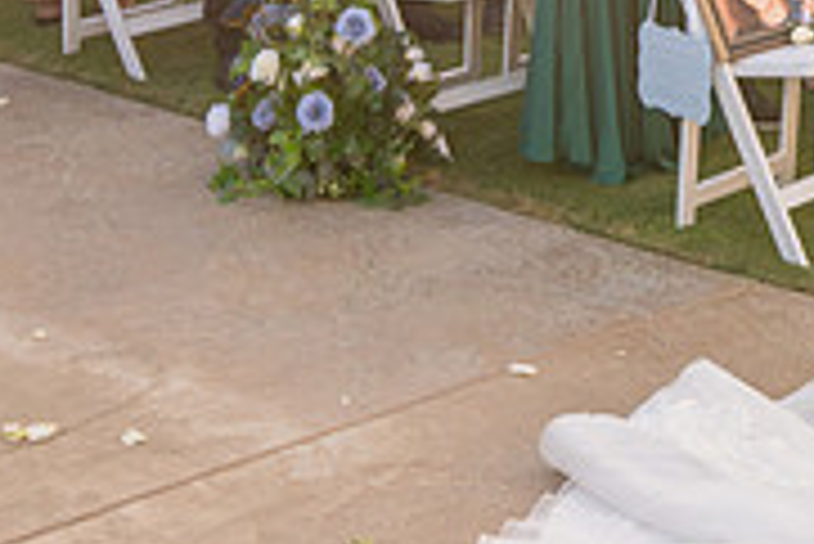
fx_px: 2240
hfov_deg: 17.8
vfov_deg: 13.4
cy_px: -166
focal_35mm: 99
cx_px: 1325
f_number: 5
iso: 200
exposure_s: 1/100
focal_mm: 24
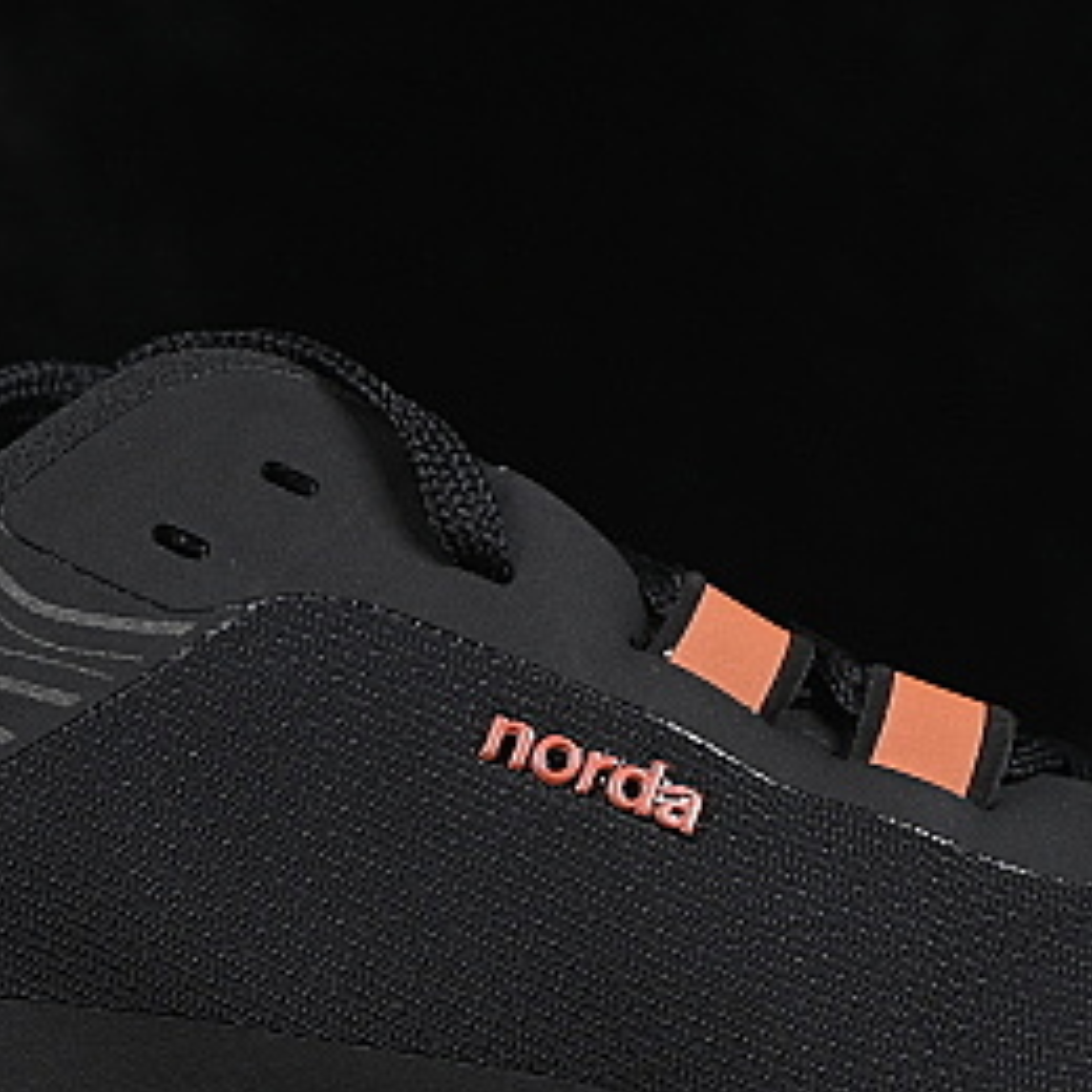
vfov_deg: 6.6
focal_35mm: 265
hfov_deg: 6.6
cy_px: 727
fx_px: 9458
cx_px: 554
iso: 160
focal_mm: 50
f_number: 6.3
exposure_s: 1/60
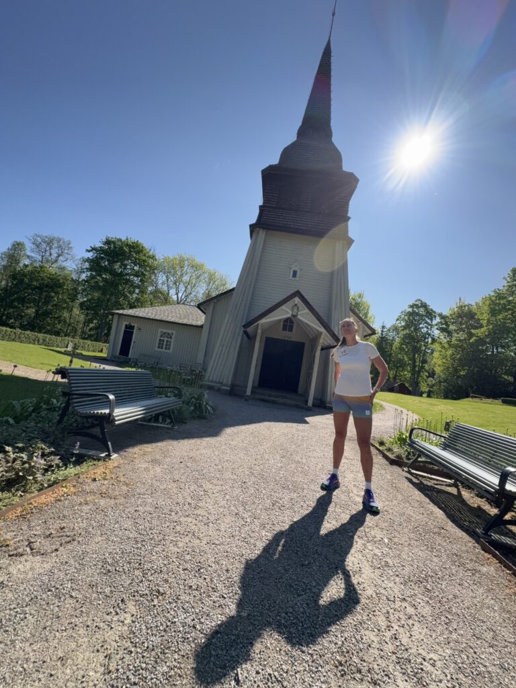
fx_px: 278
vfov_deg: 102.1
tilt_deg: +5.3
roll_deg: -9.8
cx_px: 258
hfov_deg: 85.7
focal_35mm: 14
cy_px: 344
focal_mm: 2.22
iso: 64
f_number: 2.2
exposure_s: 1/1748
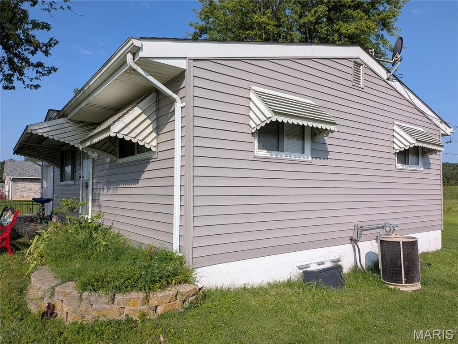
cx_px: 229
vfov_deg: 56.8
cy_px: 172
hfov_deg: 71.6
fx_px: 318
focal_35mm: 24
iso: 26
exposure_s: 1/2506
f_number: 1.7
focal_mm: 4.53
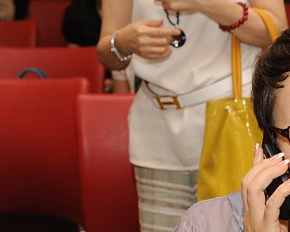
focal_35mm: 134
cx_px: 502
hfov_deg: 13.1
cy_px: 169
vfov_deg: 11.5
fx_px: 1150
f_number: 6.3
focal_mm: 40
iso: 1000
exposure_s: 1/160
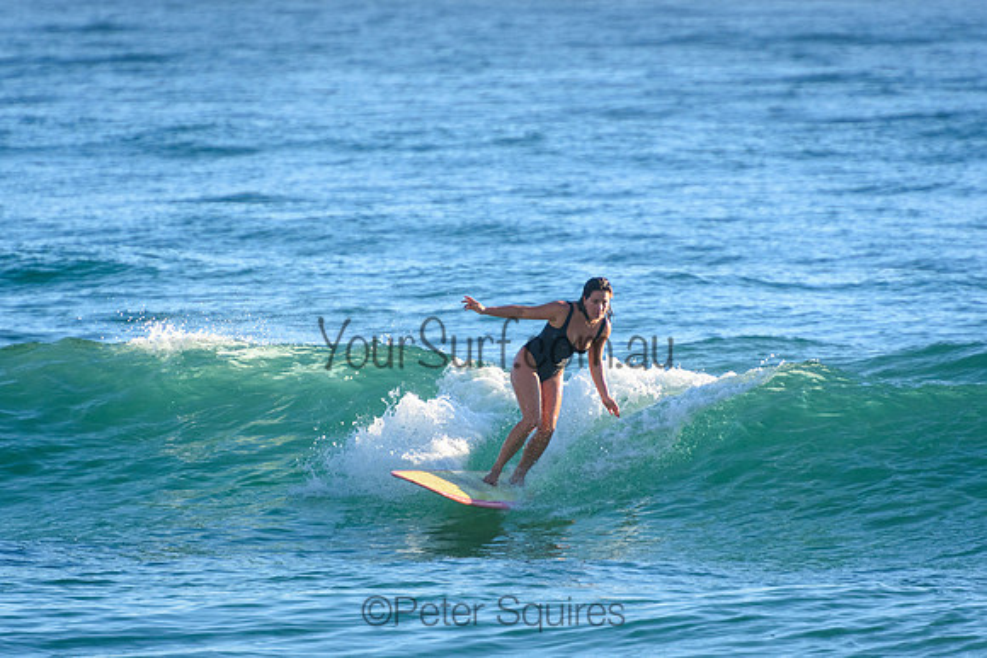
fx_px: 16956
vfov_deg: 2.2
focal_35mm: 618
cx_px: 478
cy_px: 319
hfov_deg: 3.3
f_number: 5.6
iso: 800
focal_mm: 400
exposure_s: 1/2500
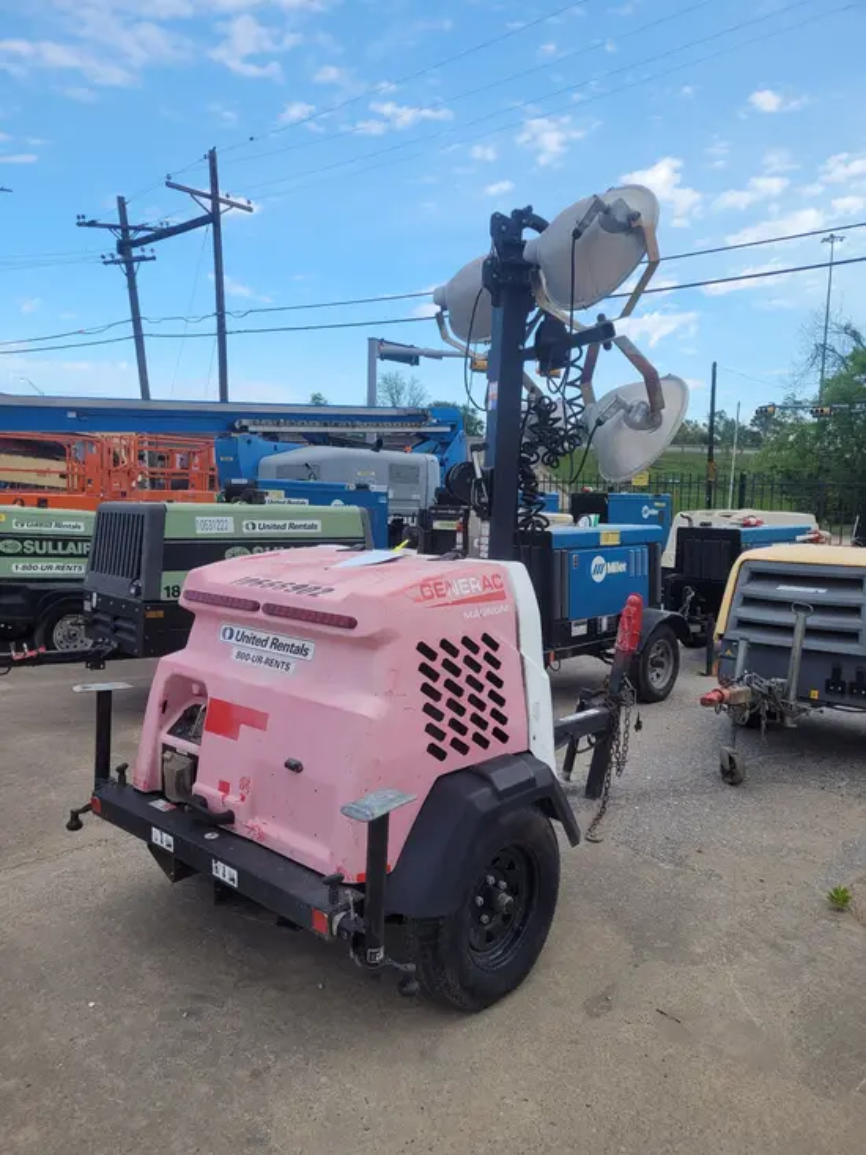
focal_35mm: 26
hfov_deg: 53.1
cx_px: 433
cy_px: 578
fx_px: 867
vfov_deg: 67.3
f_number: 1.8
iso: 40
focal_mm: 5.4
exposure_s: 1/973
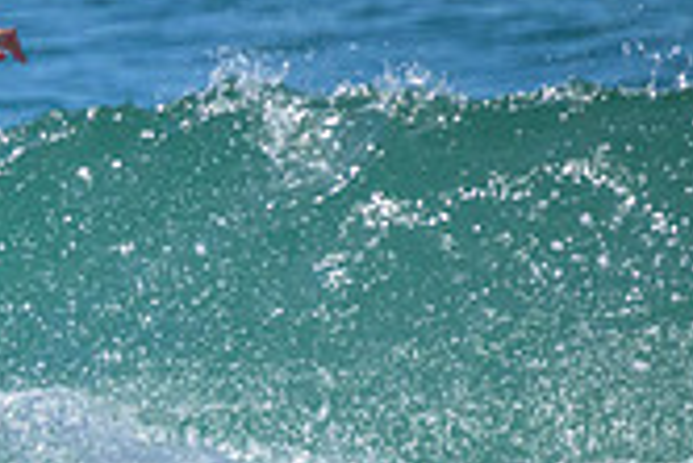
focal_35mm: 2795
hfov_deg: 0.7
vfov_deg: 0.5
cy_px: 611
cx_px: -443
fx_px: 53849
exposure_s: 1/1600
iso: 2500
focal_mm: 800
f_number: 11
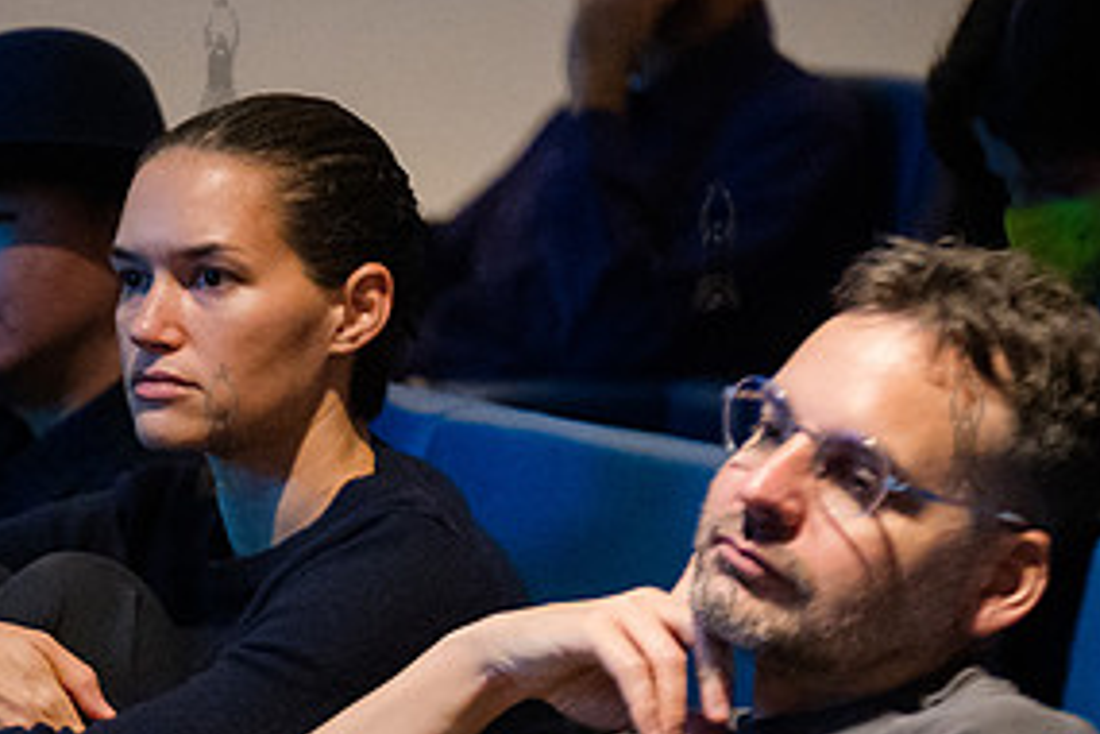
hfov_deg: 9.3
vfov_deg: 6.2
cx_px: 216
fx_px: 6722
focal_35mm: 220
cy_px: 429
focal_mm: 93
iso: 12800
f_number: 2.8
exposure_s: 1/160
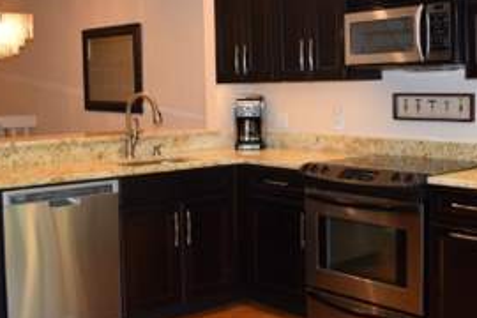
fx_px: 636
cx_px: 316
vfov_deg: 28.0
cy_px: 127
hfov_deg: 40.6
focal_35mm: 48
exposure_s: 1/80
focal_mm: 18
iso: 800
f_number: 4.5
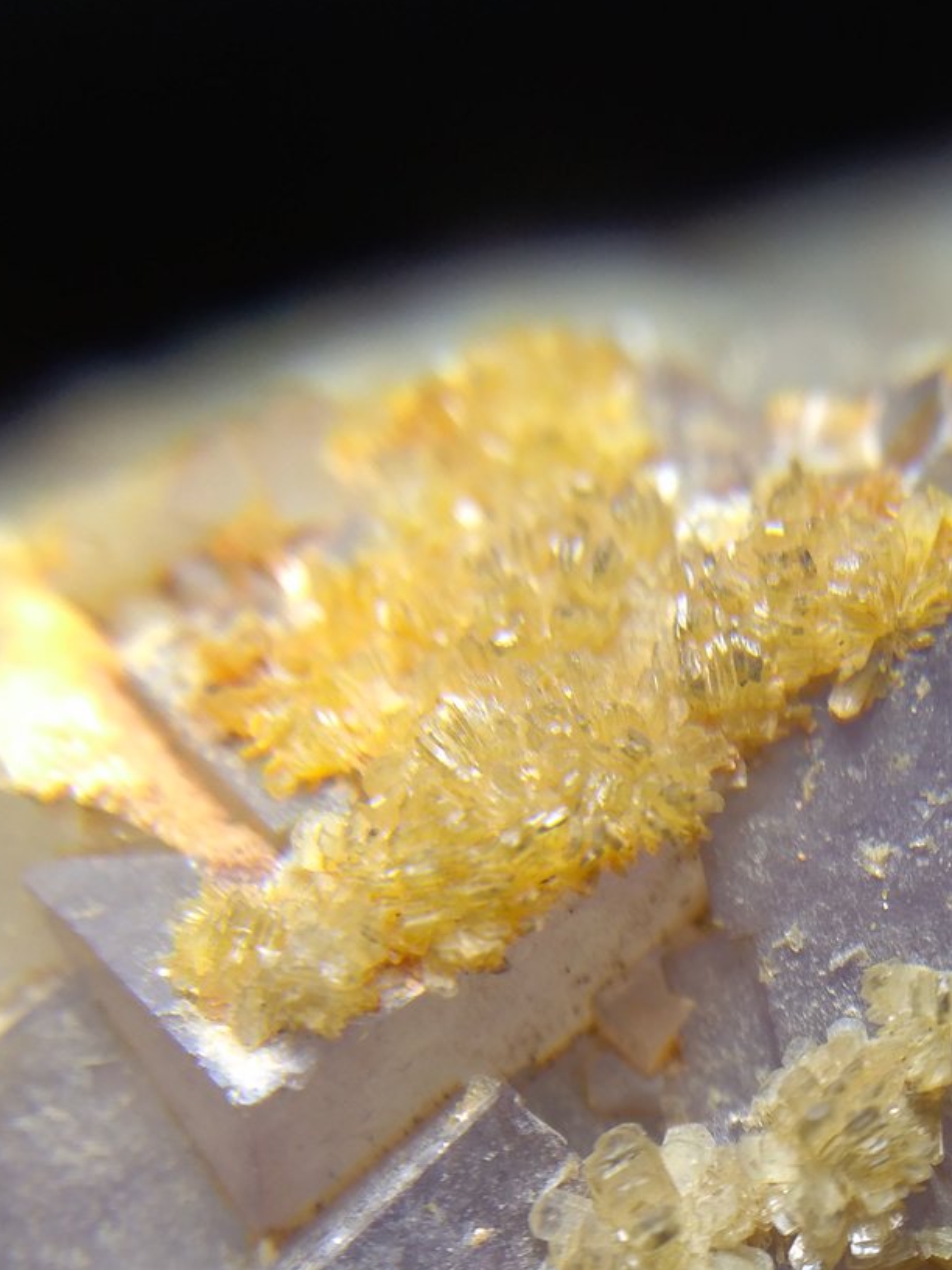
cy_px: 886
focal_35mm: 51
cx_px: 767
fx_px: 1870
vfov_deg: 36.9
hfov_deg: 28.0
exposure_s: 1/100
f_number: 2
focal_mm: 3.54
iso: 127
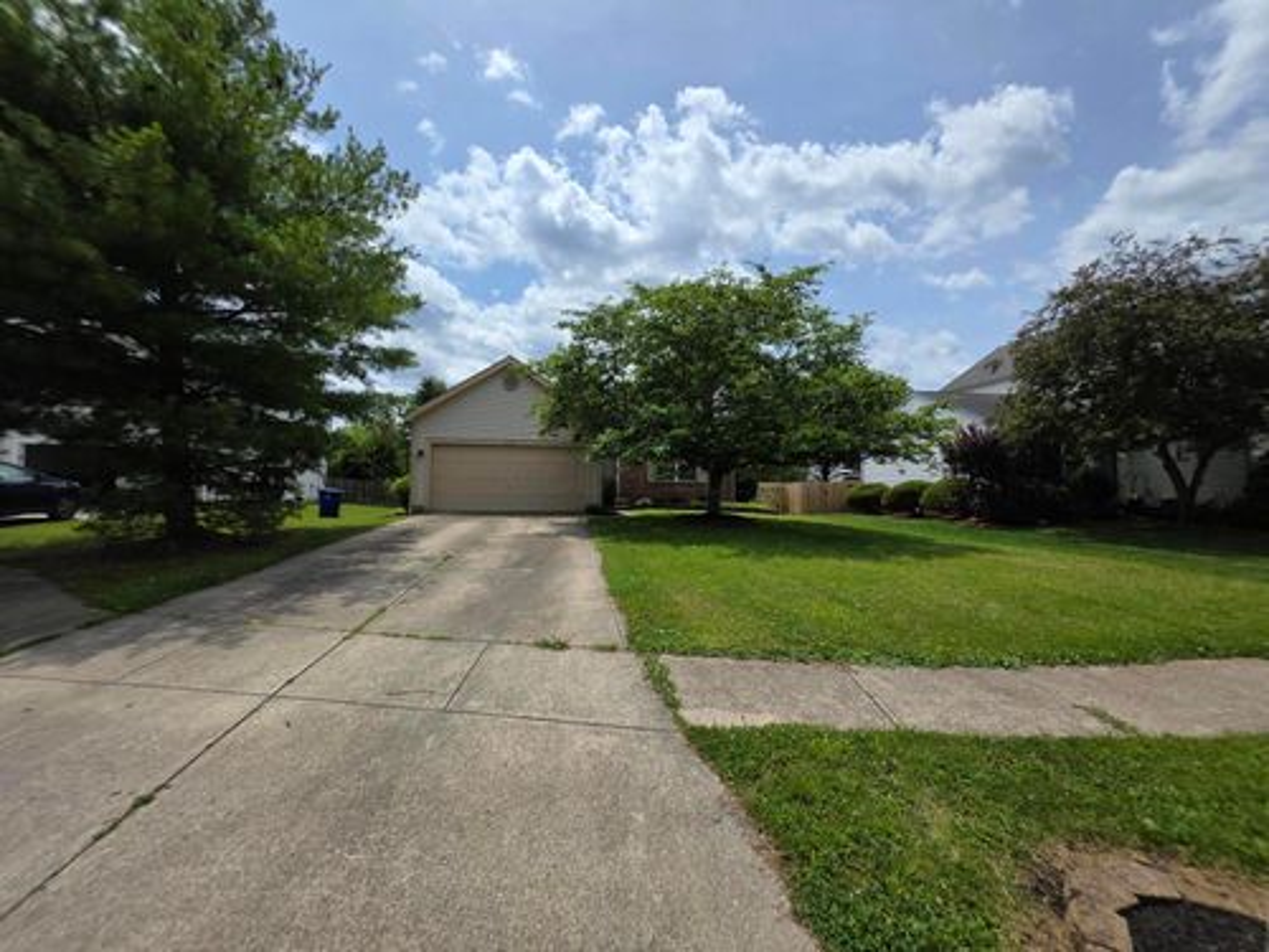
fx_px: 477
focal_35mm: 13
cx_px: 634
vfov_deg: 89.9
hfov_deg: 106.2
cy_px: 476
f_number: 1.9
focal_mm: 2.2
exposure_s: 1/3873
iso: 40
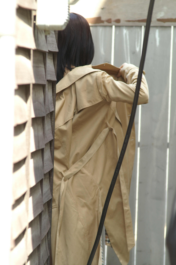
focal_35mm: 270
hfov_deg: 5.1
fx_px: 1984
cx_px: 88
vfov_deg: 7.6
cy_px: 132
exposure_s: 1/200
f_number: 4.5
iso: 200
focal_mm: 180
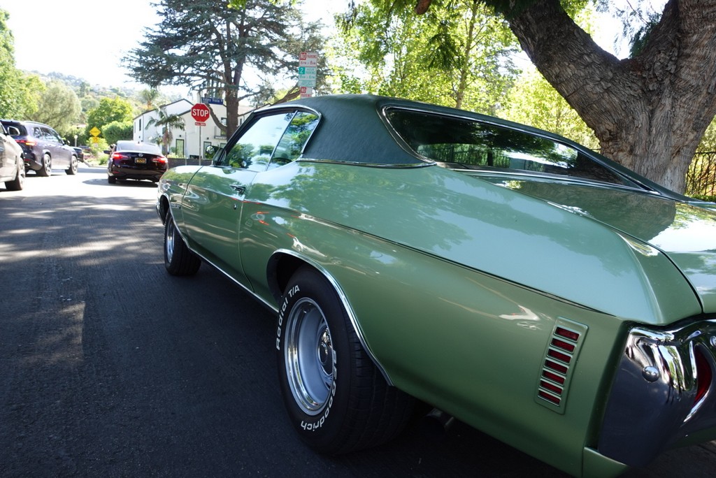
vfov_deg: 53.2
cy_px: 239
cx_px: 358
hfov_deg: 73.7
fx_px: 478
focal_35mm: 24
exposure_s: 1/125
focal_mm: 9.4
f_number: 4
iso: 125
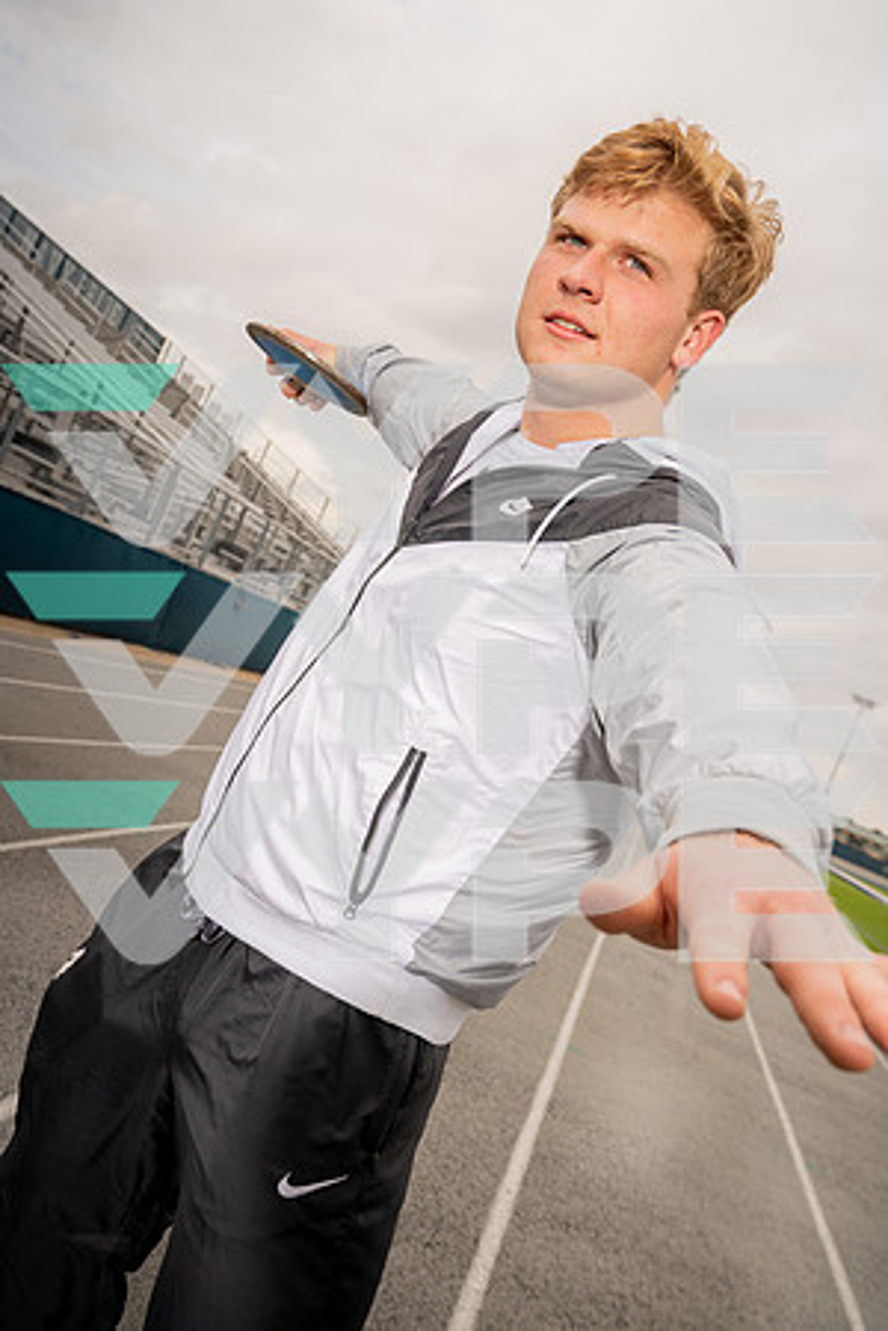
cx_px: 444
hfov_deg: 38.9
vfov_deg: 55.8
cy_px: 666
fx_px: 1258
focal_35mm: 34
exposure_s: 1/250
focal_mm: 34
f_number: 8
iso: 250
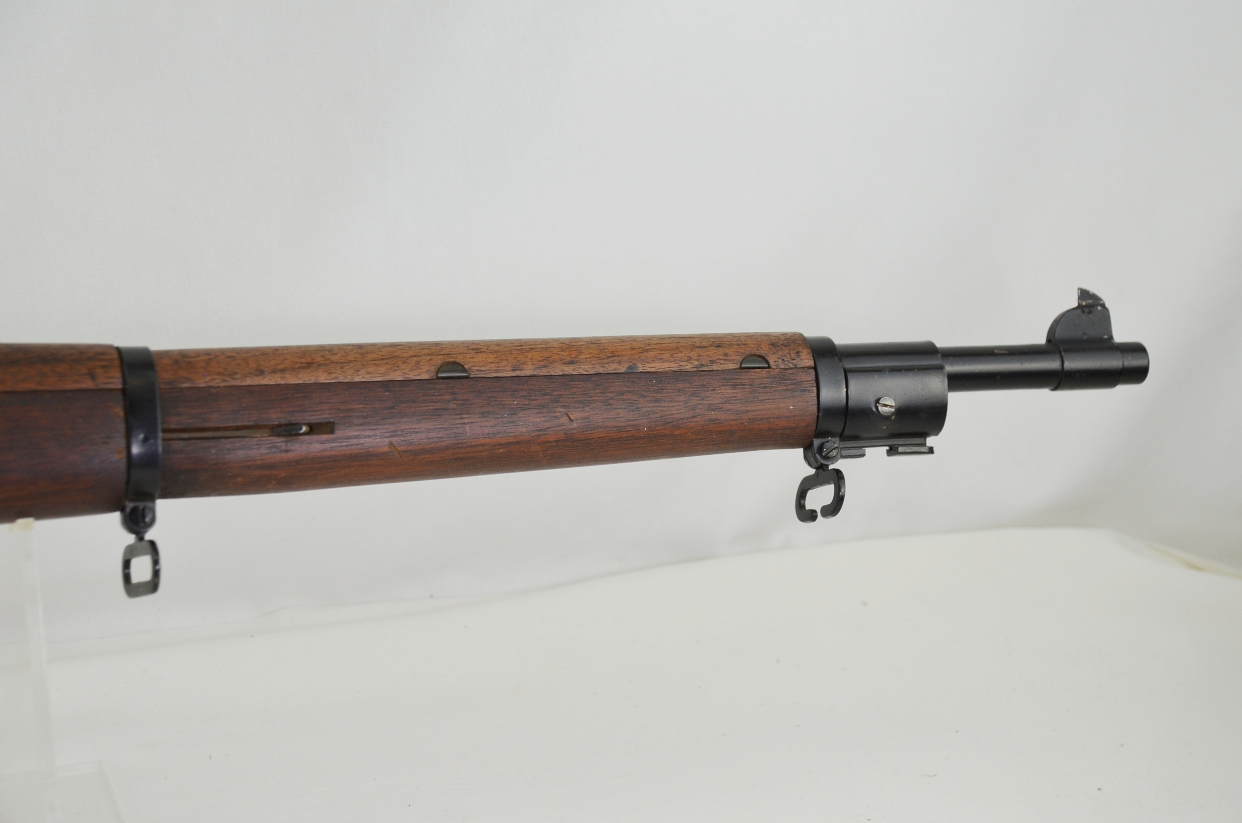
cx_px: 621
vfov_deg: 15.6
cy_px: 412
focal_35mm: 87
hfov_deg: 23.4
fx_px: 2995
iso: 560
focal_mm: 58
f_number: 5
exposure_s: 1/250
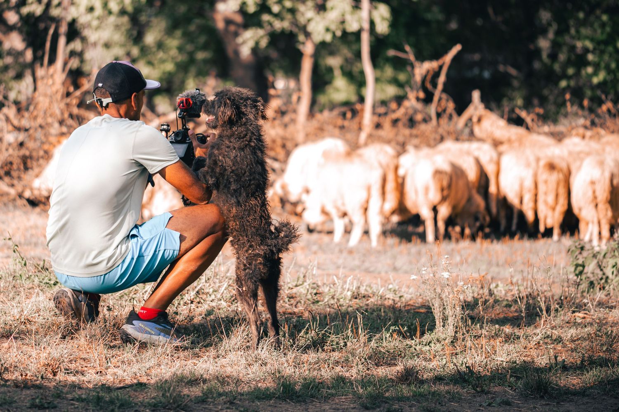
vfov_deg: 10.3
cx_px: 228
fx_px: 2281
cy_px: 152
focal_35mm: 133
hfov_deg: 15.4
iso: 200
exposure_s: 1/500
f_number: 2.8
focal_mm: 105
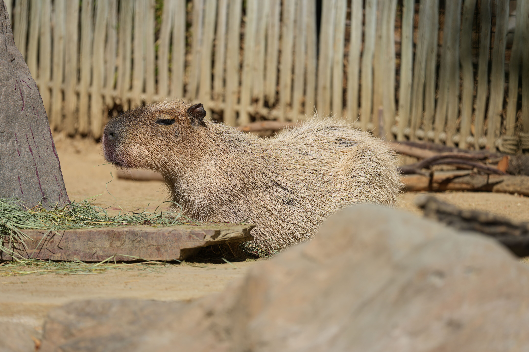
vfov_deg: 3.4
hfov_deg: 5.2
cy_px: 176
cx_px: 264
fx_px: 5877
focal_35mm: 400
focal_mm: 400
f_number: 5
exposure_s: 1/1000
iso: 100
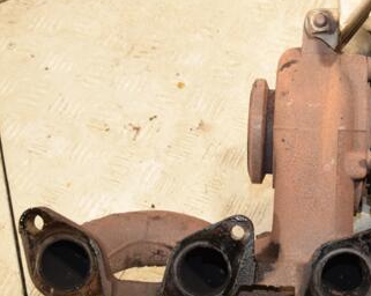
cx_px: 272
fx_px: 722
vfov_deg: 23.1
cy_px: 165
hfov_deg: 28.4
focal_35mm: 66
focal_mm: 25
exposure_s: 1/200
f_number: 5.6
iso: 800
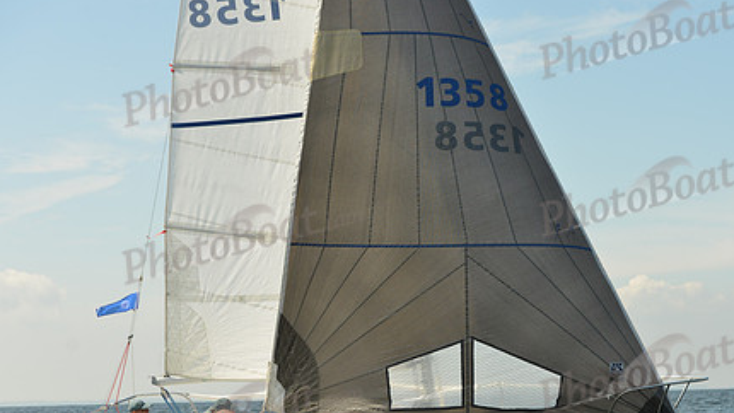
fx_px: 2063
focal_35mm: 106
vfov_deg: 11.4
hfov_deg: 20.1
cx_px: 452
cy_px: 305
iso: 320
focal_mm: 75
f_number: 6.3
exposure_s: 1/1600
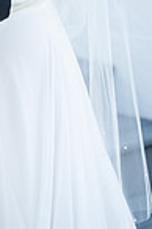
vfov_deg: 9.3
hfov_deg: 6.3
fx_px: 1371
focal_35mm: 216
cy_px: -111
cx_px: -72
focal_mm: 70
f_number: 4
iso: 200
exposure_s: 1/200
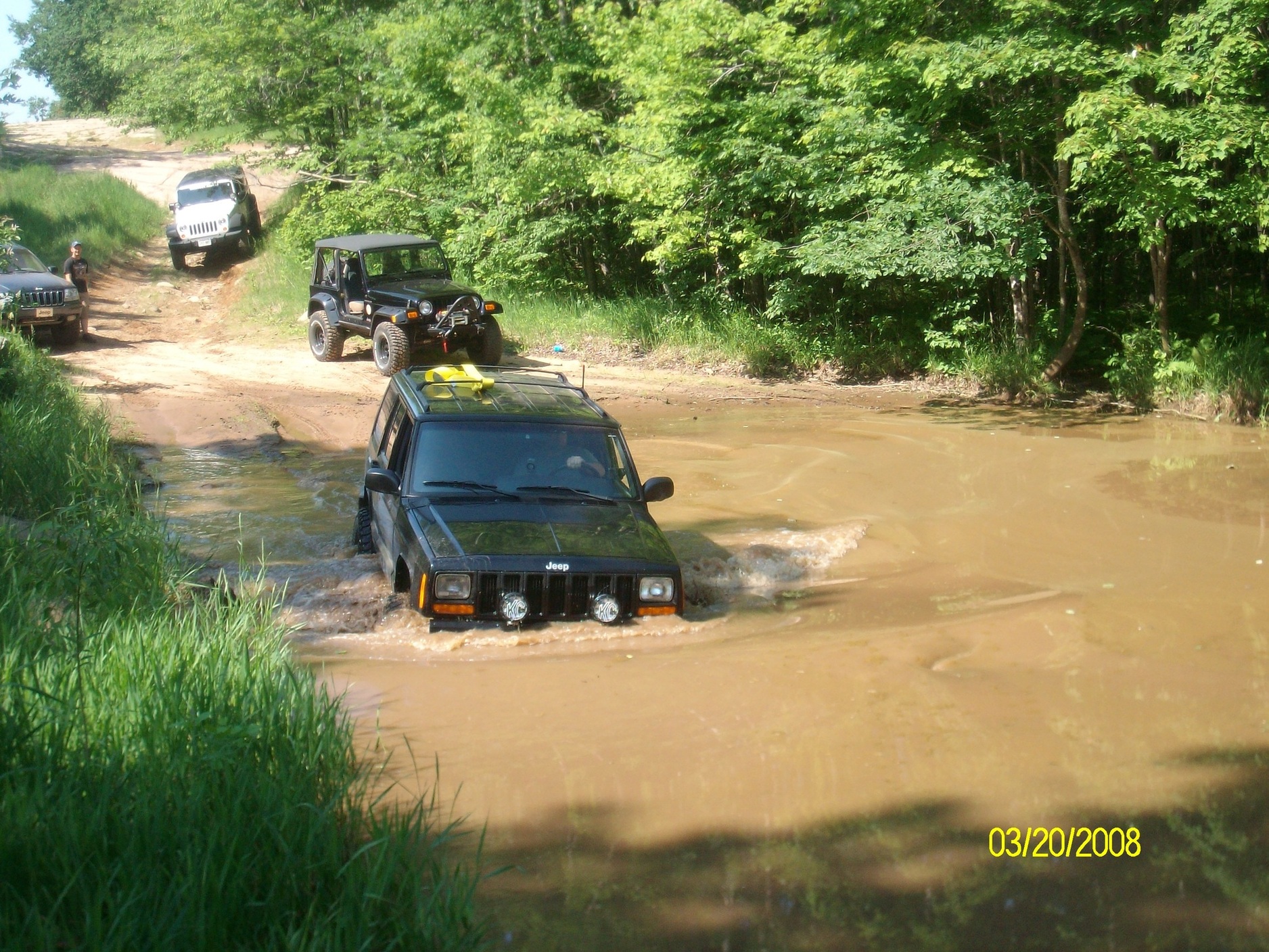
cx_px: 634
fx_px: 1980
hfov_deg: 35.5
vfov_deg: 27.0
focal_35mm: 54
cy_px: 476
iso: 80
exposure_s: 1/322
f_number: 3.4
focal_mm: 9.1
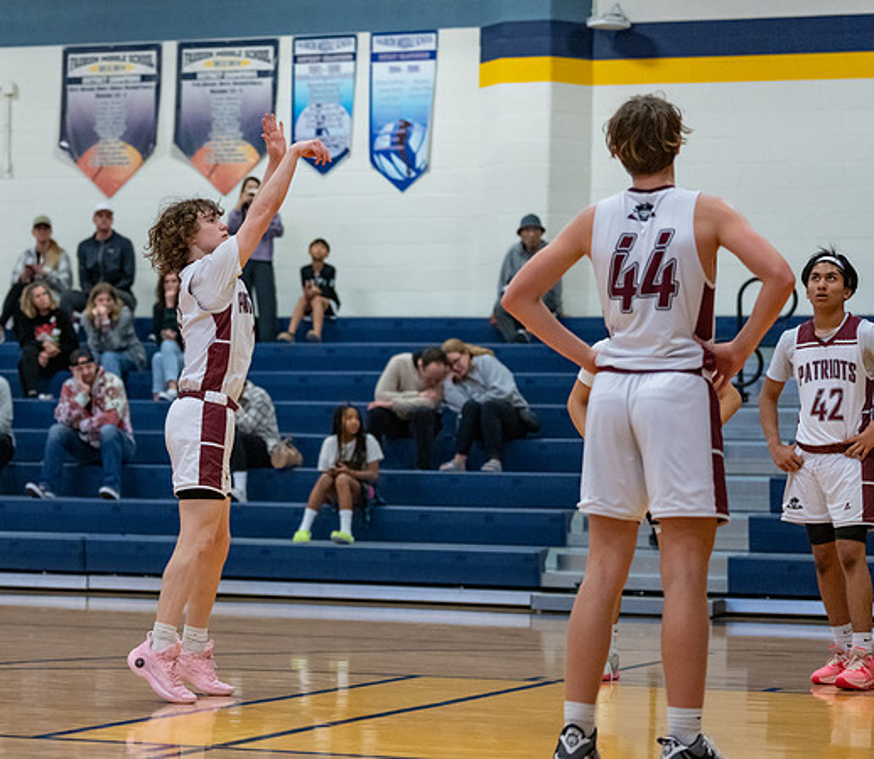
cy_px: 341
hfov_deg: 17.1
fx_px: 2890
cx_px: 241
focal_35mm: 108
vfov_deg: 15.0
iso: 5000
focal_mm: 81
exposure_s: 1/1000
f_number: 2.8
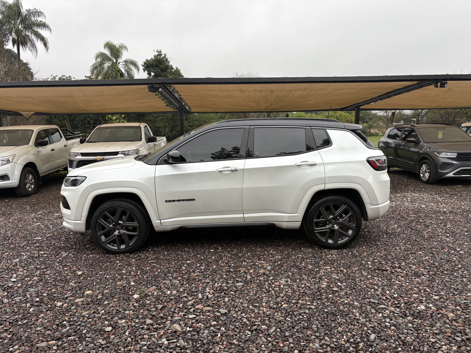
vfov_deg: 53.1
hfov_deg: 67.3
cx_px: 236
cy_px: 176
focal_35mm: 26
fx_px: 354
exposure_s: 1/566
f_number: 1.6
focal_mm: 5.96
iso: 50
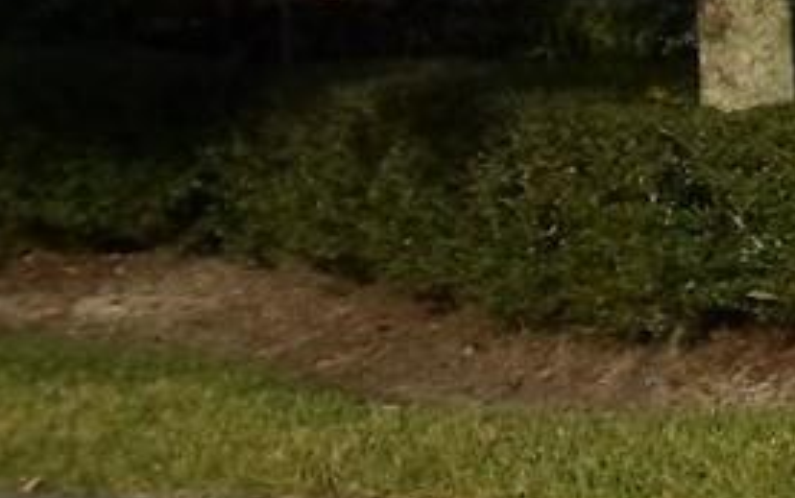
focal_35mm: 221
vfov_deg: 5.9
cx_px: 2045
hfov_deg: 8.5
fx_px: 4792
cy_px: -328
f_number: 3
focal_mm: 6.5
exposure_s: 1/750
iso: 80
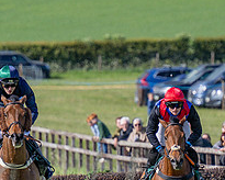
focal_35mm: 1108
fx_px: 7378
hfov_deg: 1.7
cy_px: 178
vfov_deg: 1.4
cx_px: 23
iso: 100
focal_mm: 160
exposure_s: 1/2000
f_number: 2.8
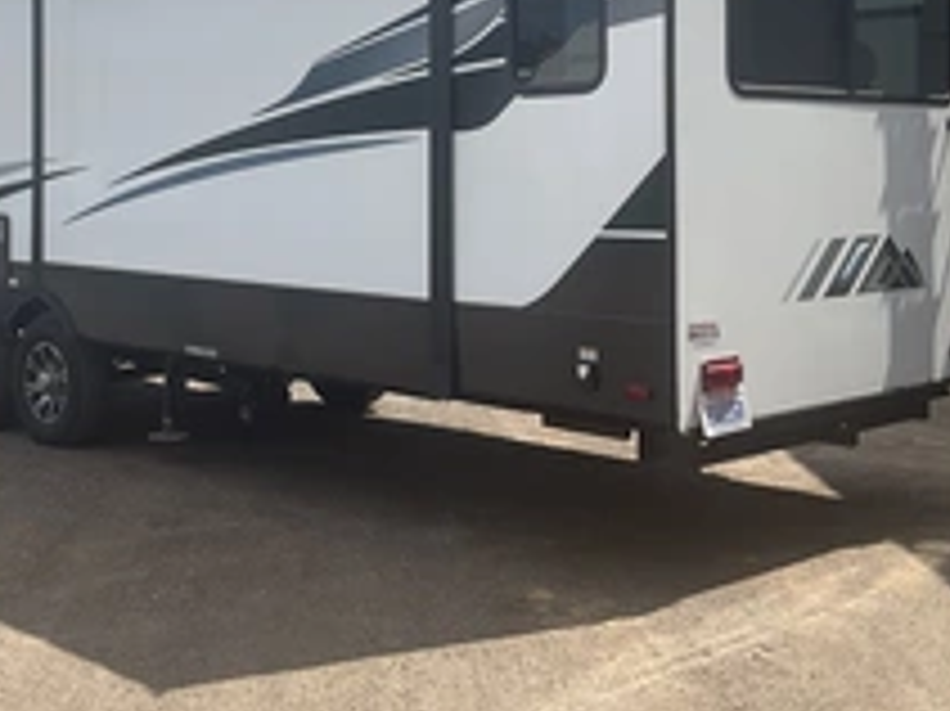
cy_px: 140
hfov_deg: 34.7
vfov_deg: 26.0
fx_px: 1509
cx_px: 329
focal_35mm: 55
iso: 25
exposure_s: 1/1984
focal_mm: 3
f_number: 1.8
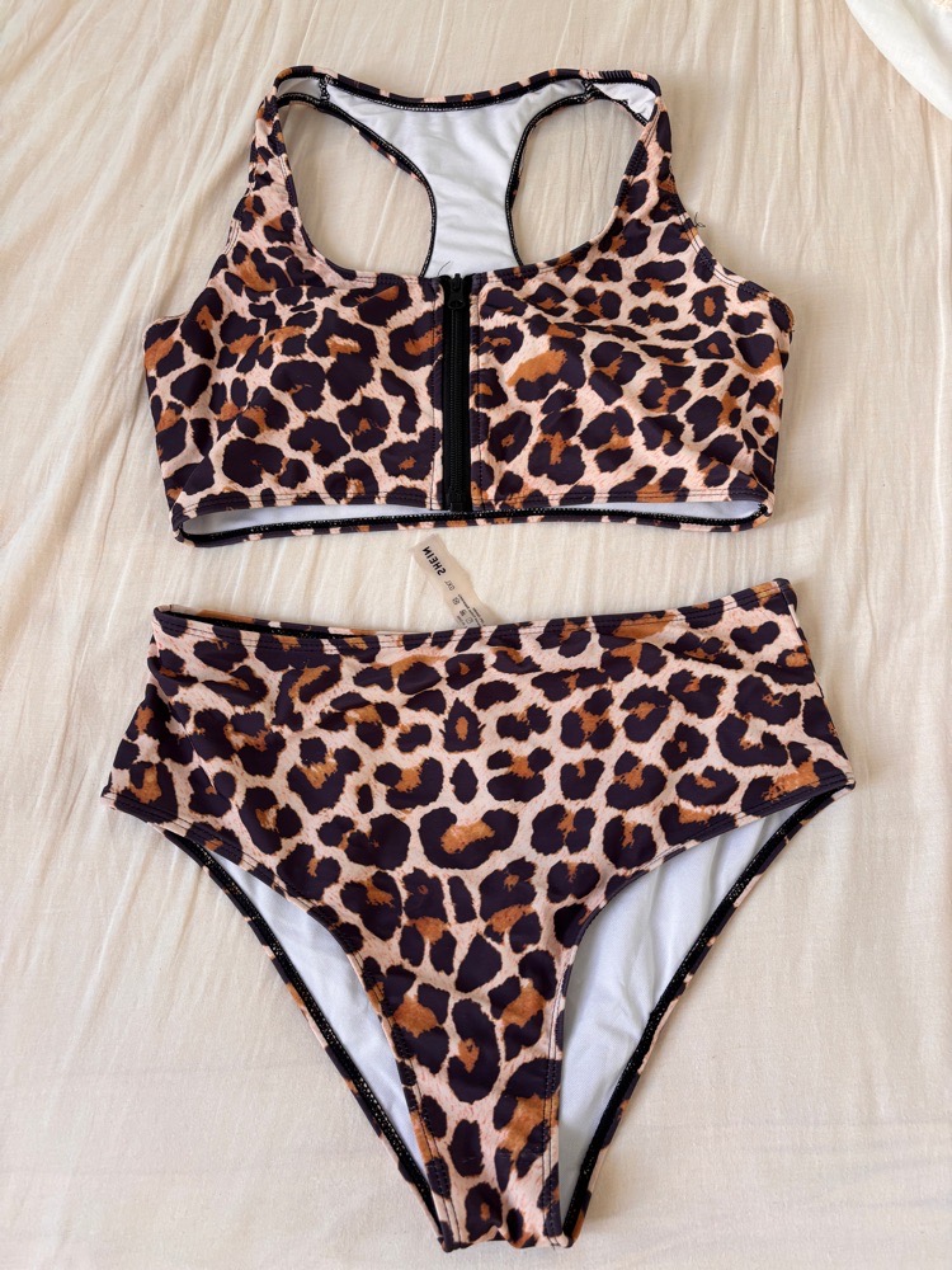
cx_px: 476
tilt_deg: -81.5
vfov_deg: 67.3
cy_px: 635
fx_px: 953
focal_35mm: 26
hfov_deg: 53.1
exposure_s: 1/121
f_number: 1.6
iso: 125
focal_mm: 5.96
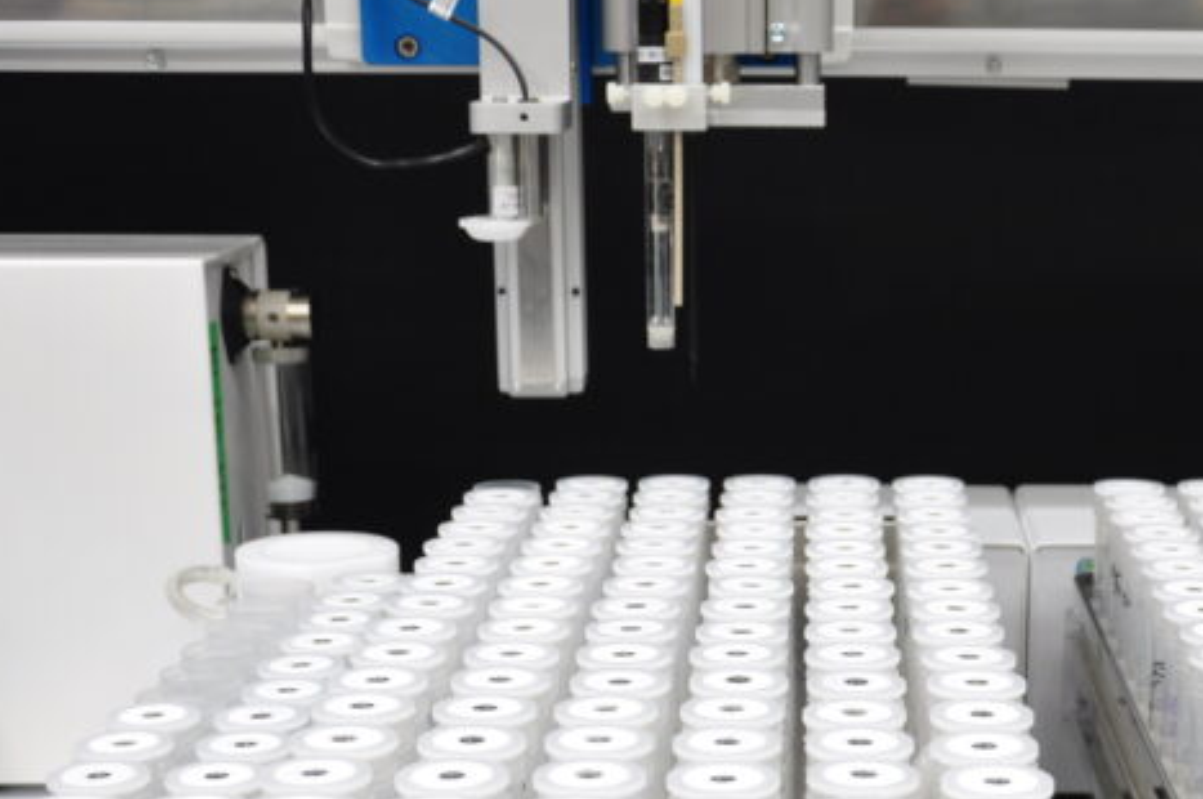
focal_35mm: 79
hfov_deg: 25.4
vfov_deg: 17.0
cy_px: 691
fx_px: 2636
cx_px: 889
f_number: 5.6
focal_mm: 24
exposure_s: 1/6
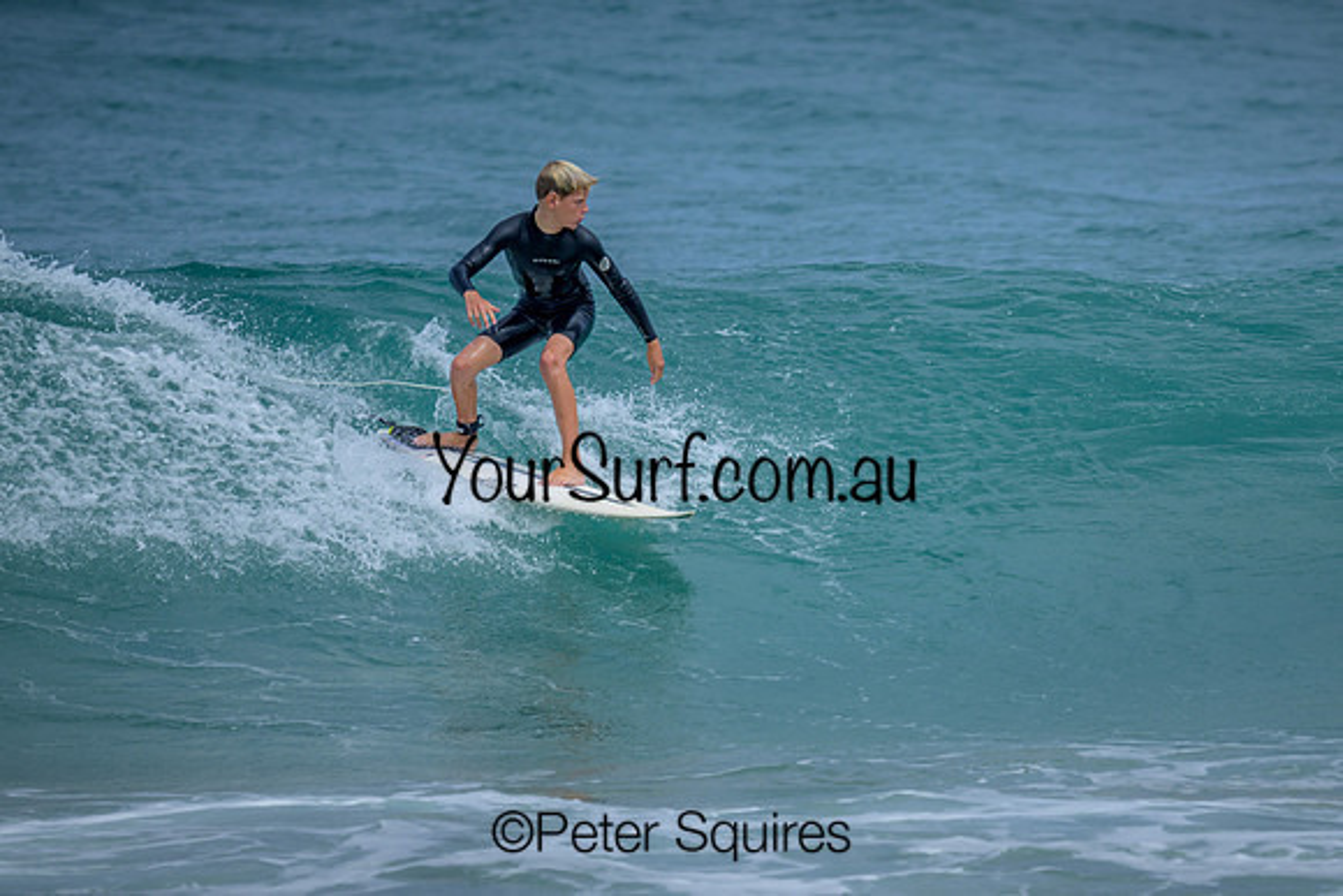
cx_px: 811
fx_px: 40871
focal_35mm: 1095
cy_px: 395
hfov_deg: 1.9
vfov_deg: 1.3
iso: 400
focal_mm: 800
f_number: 6.3
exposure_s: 1/2500
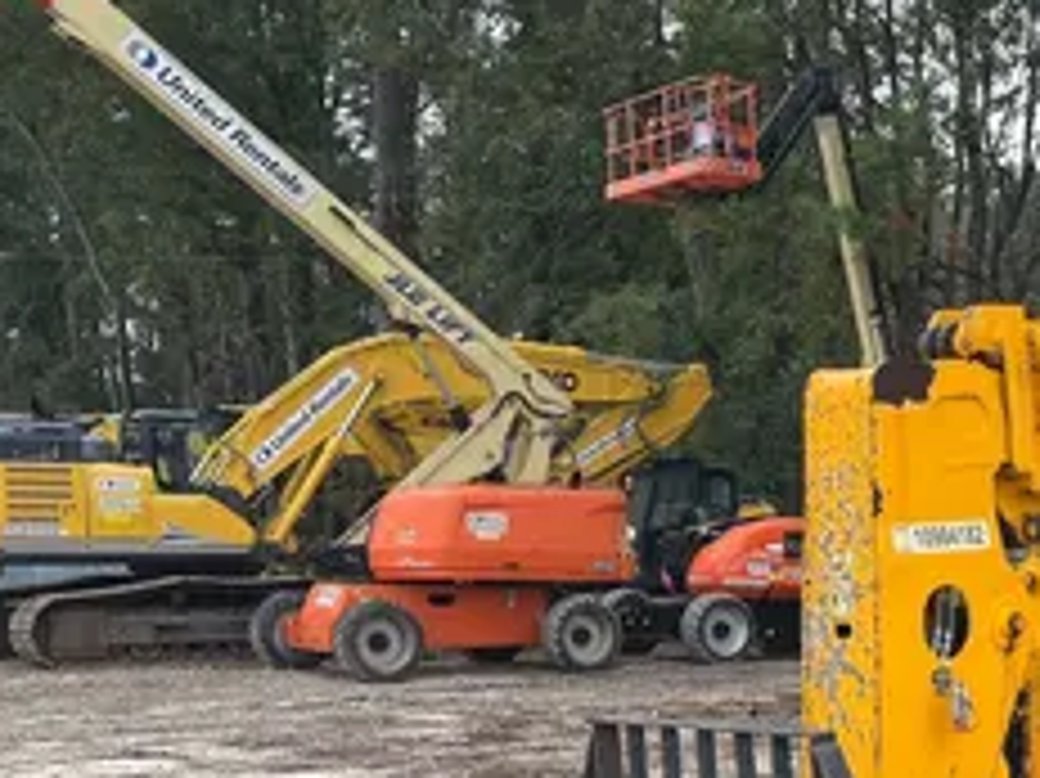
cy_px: 654
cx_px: 995
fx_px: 1862
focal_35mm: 62
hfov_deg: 29.5
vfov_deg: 23.2
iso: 50
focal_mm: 5.1
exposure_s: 1/508
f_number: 1.6
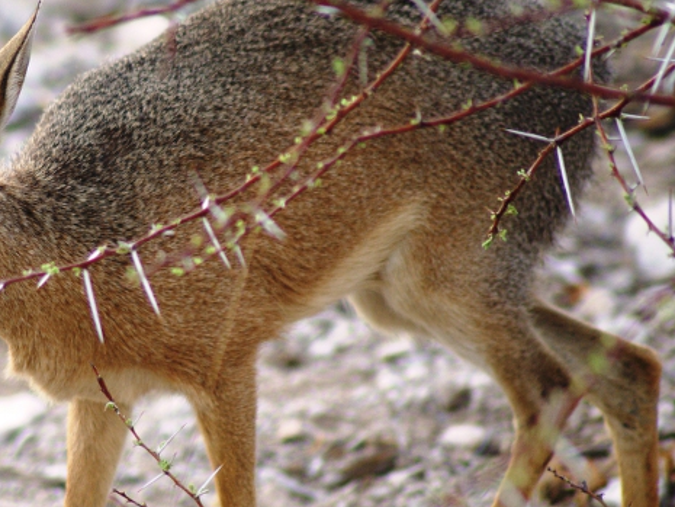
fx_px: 14550
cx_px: 102
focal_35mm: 746
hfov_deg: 2.7
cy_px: 241
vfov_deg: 2.0
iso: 400
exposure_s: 1/500
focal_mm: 300
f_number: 5.6
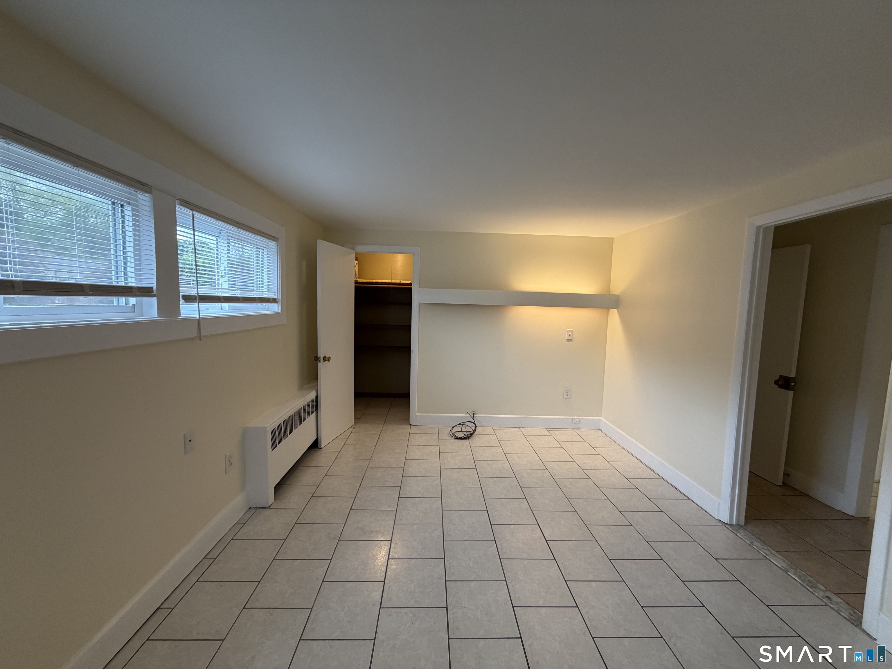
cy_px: 334
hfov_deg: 102.1
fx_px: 361
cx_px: 446
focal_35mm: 14
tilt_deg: -5.4
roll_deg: -0.9
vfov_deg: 85.7
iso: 200
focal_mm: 2.22
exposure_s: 1/120
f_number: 2.2
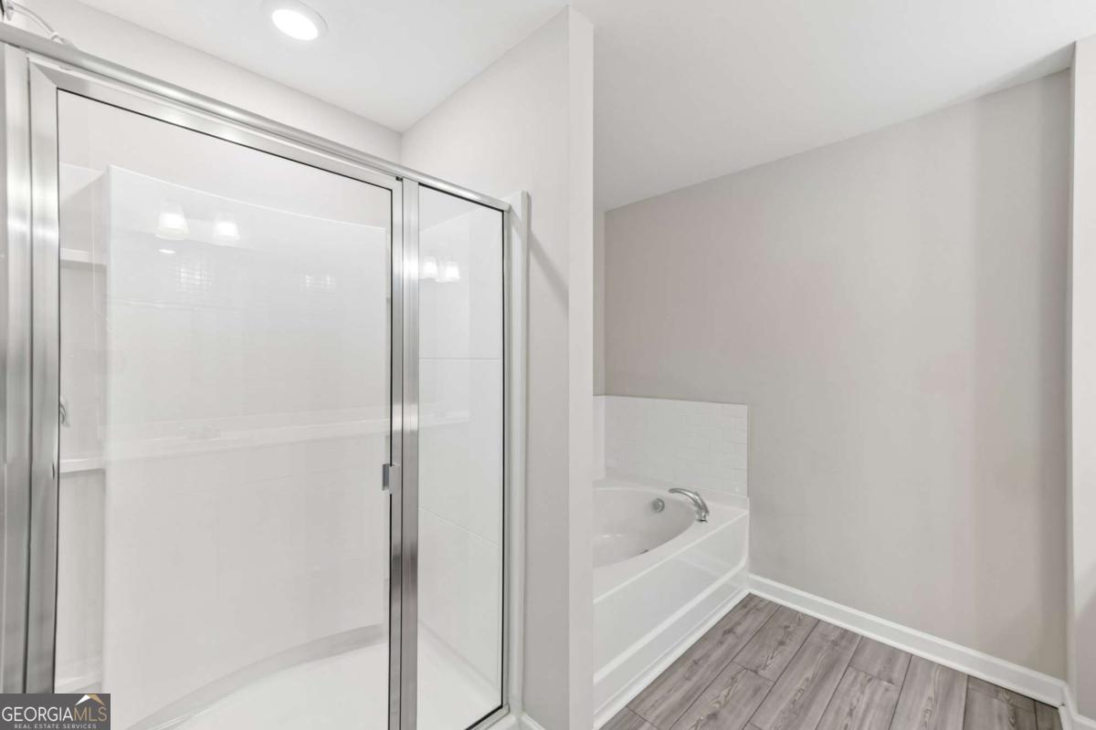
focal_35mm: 14
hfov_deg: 104.3
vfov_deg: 81.2
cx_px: 548
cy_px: 365
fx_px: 426
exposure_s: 1/20
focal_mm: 14
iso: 400
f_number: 8
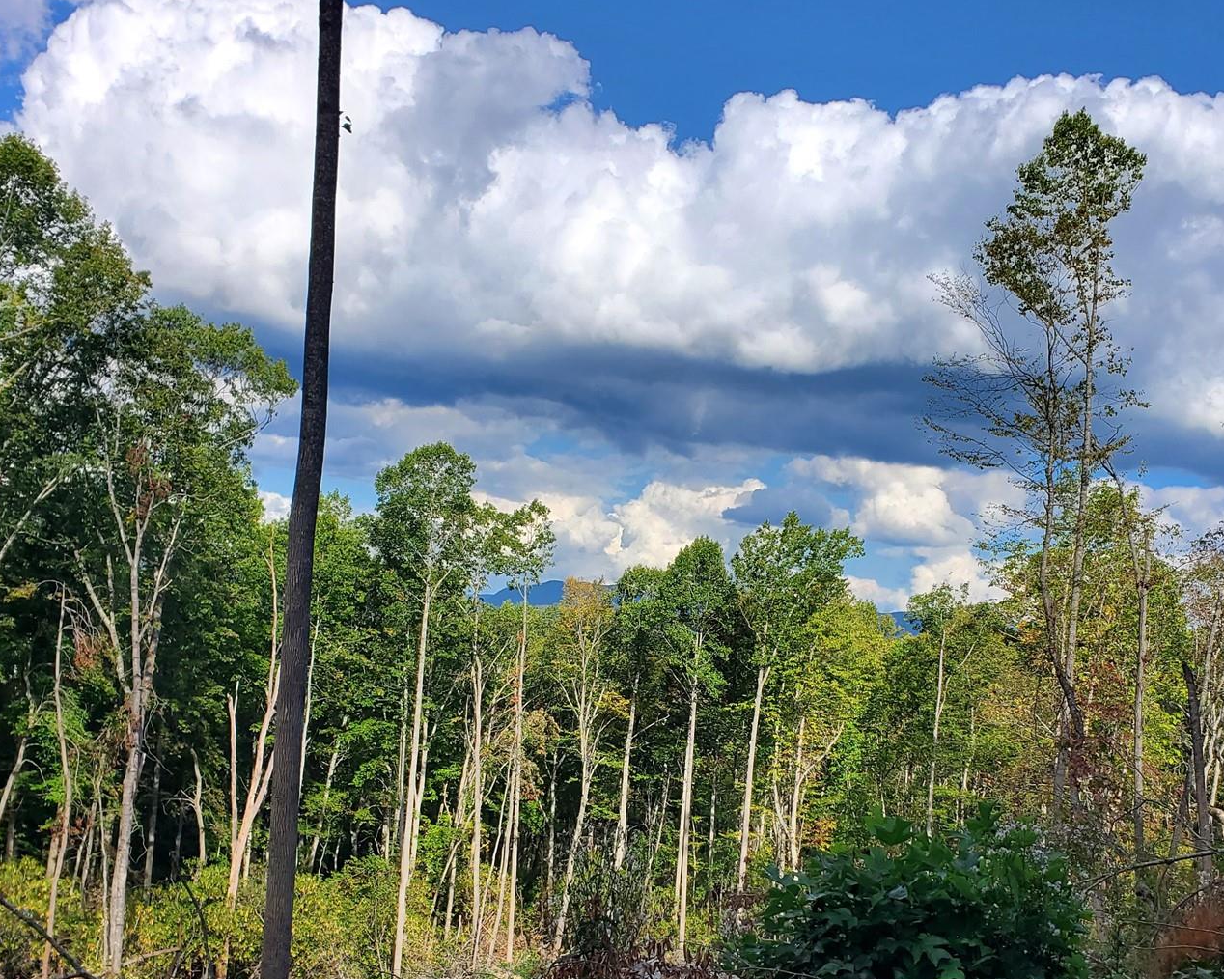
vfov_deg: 36.2
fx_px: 1485
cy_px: 630
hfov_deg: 44.7
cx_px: 671
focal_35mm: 41
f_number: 2.4
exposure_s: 1/2593
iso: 50
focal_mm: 4.3
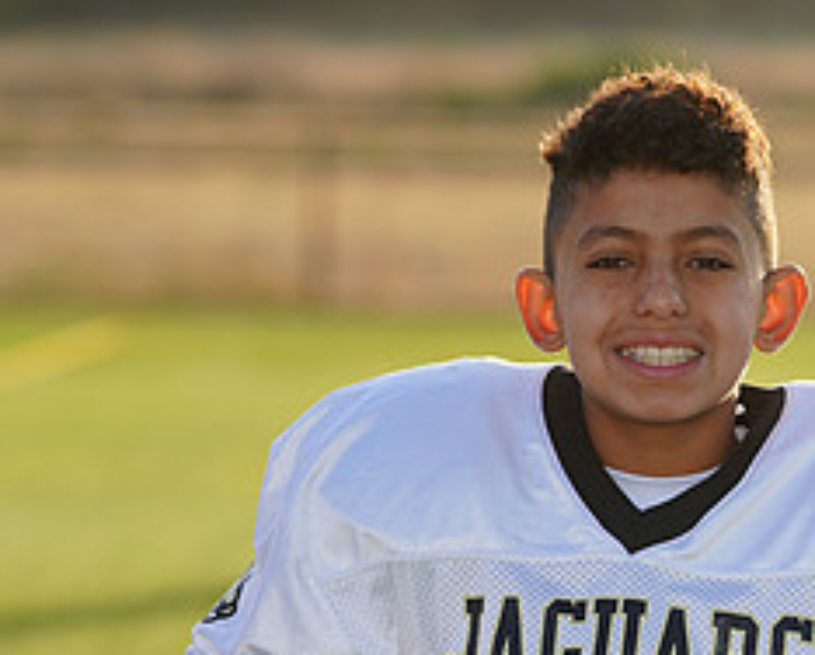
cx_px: 578
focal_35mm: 464
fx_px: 11211
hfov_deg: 4.2
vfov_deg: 3.3
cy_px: 826
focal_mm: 200
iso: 100
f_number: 5.6
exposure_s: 1/250
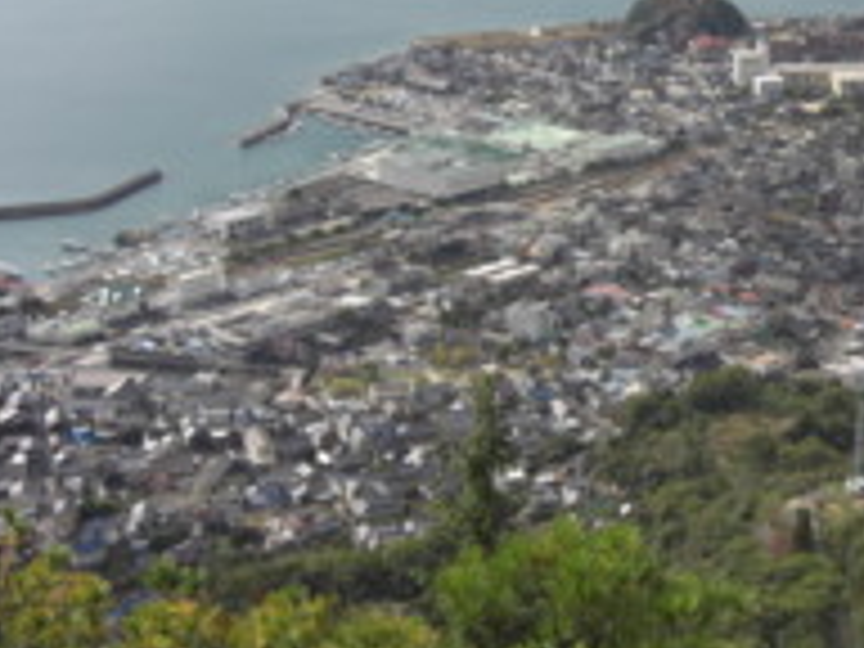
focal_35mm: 87
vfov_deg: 16.9
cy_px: 207
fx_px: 2171
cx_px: 824
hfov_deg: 21.8
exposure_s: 1/640
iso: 80
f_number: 4
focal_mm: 7.9
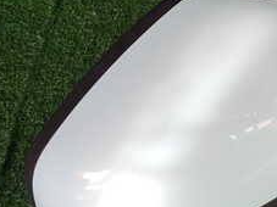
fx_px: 528
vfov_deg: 22.2
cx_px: 332
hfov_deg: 26.2
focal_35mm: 66
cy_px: 84
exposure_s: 1/60
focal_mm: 4.5
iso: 100
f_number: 2.8
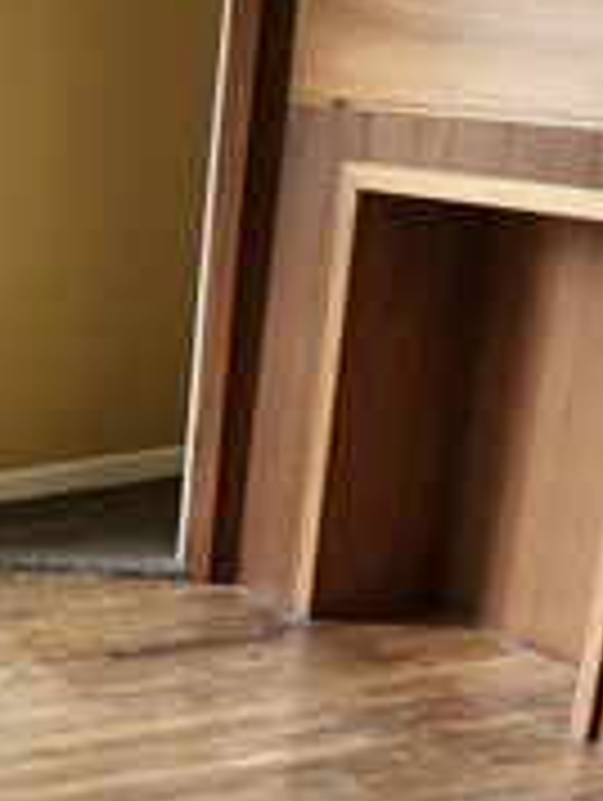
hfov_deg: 15.6
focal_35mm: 86
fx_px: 1993
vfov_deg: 21.5
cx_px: -356
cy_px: 902
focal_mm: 5.54
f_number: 1.8
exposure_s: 1/180
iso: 100
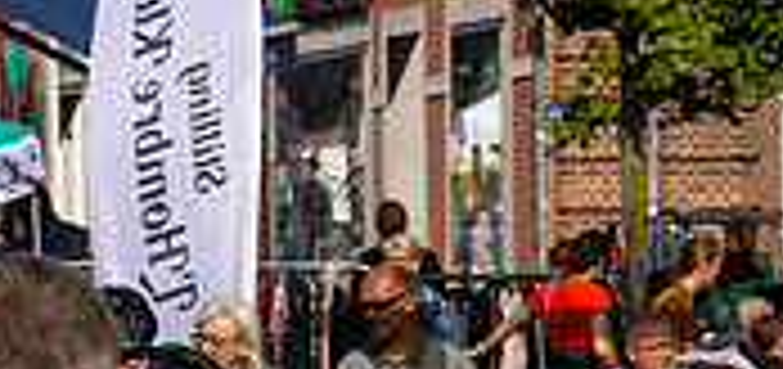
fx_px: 13483
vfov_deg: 1.6
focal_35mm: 674
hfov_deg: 3.3
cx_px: 1299
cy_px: -91
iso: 100
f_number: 14
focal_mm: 173
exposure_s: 1/125
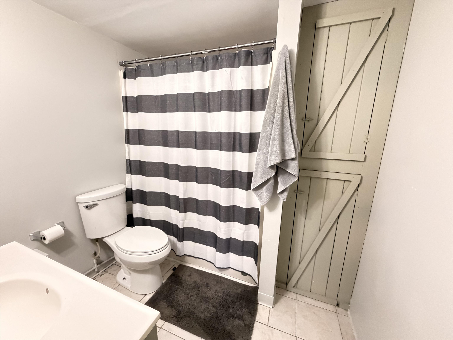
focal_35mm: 14
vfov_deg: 85.7
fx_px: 183
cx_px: 226
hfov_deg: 102.1
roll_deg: -0.3
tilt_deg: -10.7
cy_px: 170
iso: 1250
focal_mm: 2.22
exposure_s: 1/60
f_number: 2.2
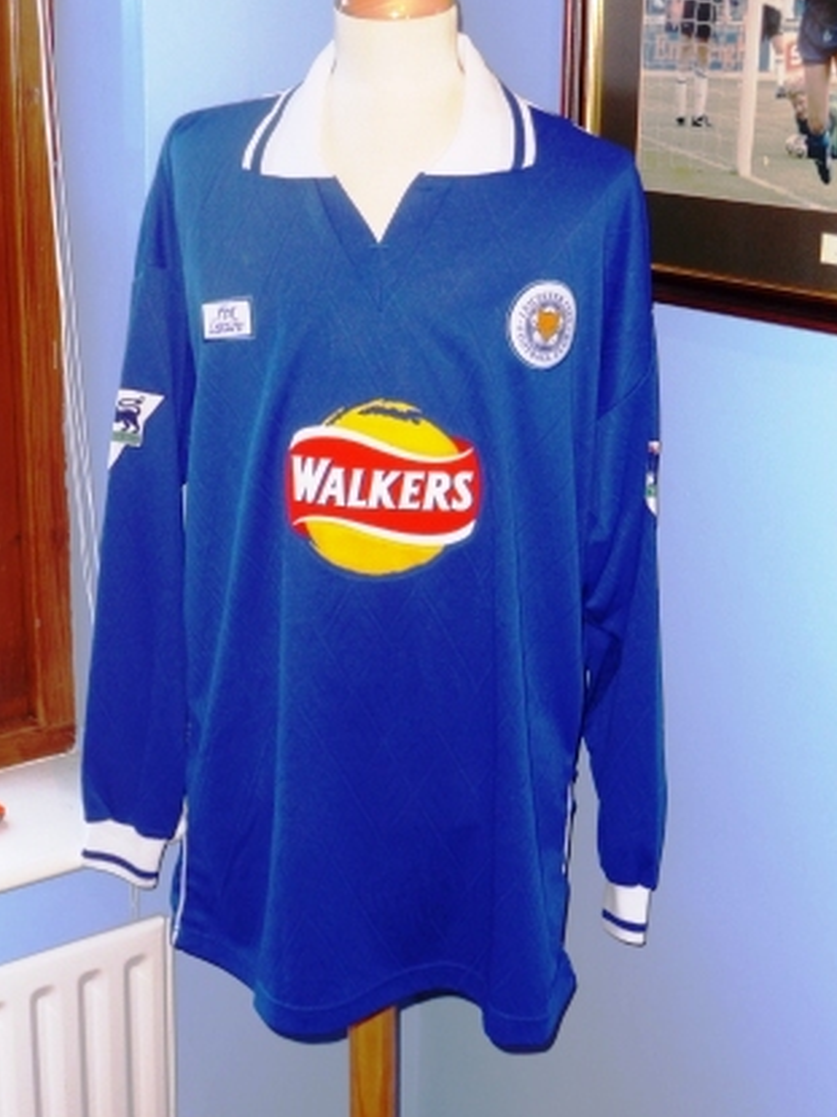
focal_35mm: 54
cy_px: 538
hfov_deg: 27.0
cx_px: 398
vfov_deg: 35.5
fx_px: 1742
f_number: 4.2
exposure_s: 1/30
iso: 125
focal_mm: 8.5
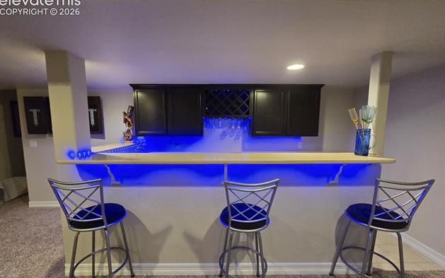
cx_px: 221
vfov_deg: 78.6
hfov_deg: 105.3
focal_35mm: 14
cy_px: 145
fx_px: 170
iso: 640
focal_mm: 2.2
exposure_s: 1/60
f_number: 2.2
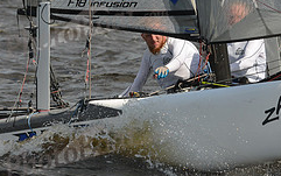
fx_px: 3755
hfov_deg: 4.3
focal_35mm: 490
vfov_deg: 2.7
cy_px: 73
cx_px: 230
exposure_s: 1/800
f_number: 8
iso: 250
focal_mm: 200
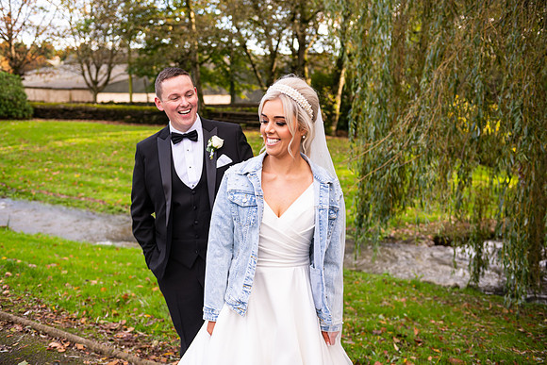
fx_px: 577
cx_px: 274
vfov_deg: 35.1
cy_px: 182
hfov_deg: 50.7
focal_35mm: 38
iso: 160
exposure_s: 1/160
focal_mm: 38
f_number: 3.5
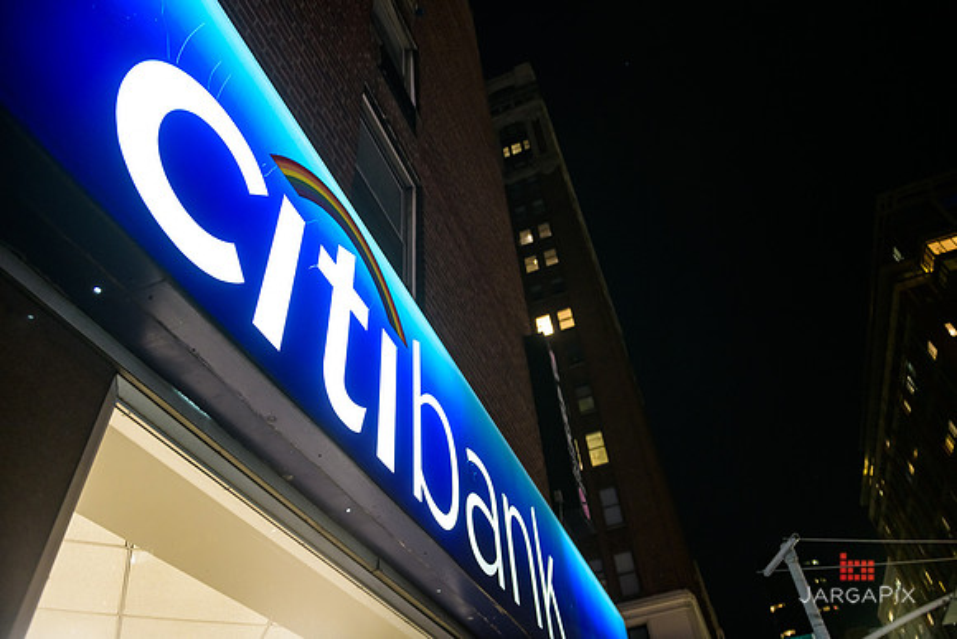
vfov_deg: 53.2
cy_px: 320
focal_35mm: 24
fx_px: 638
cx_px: 478
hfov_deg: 73.7
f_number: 3.2
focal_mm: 24
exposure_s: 1/40
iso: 1250
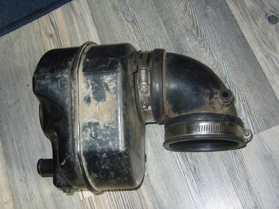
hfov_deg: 42.9
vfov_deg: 32.9
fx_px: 355
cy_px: 104
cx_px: 140
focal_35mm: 44
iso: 100
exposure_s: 1/45
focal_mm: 9.2
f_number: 3.1
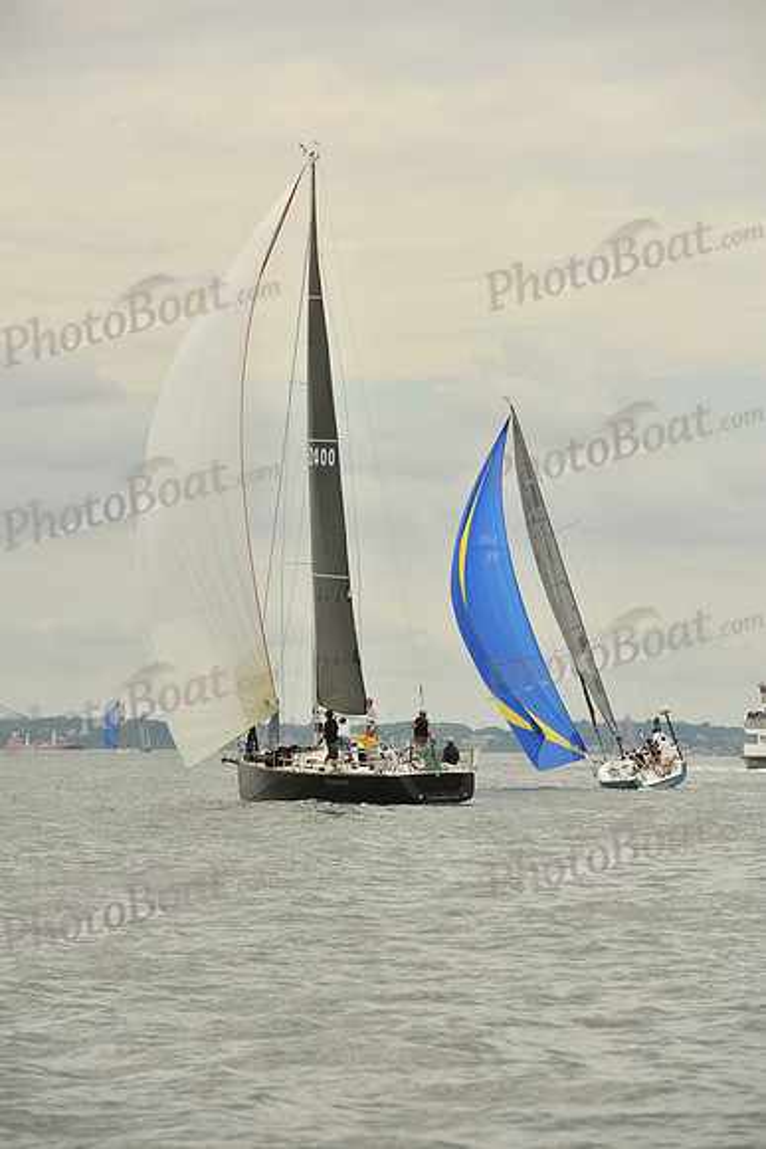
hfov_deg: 6.9
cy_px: 574
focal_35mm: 200
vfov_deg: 10.3
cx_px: 383
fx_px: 6379
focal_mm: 200
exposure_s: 1/1000
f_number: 10
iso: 320
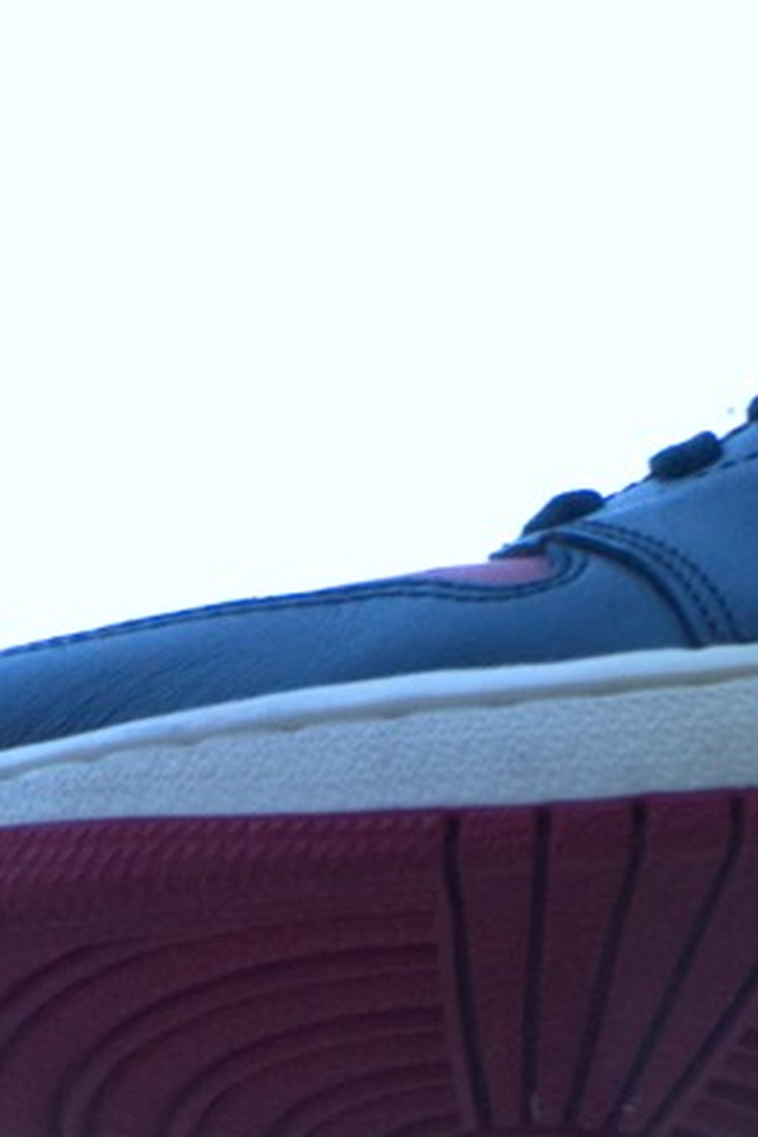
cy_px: -645
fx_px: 3474
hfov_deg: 11.9
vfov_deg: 16.6
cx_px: 1149
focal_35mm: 110
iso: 400
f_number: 9
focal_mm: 18
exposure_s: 1/125
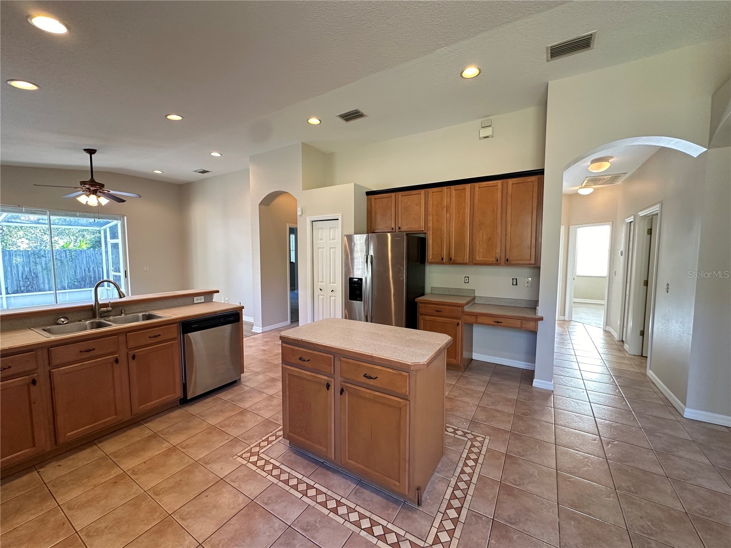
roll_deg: -0.1
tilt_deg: -3.4
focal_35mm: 14
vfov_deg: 85.7
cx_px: 366
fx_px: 296
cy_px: 274
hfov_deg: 102.1
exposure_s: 1/60
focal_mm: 2.22
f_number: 2.2
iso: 200
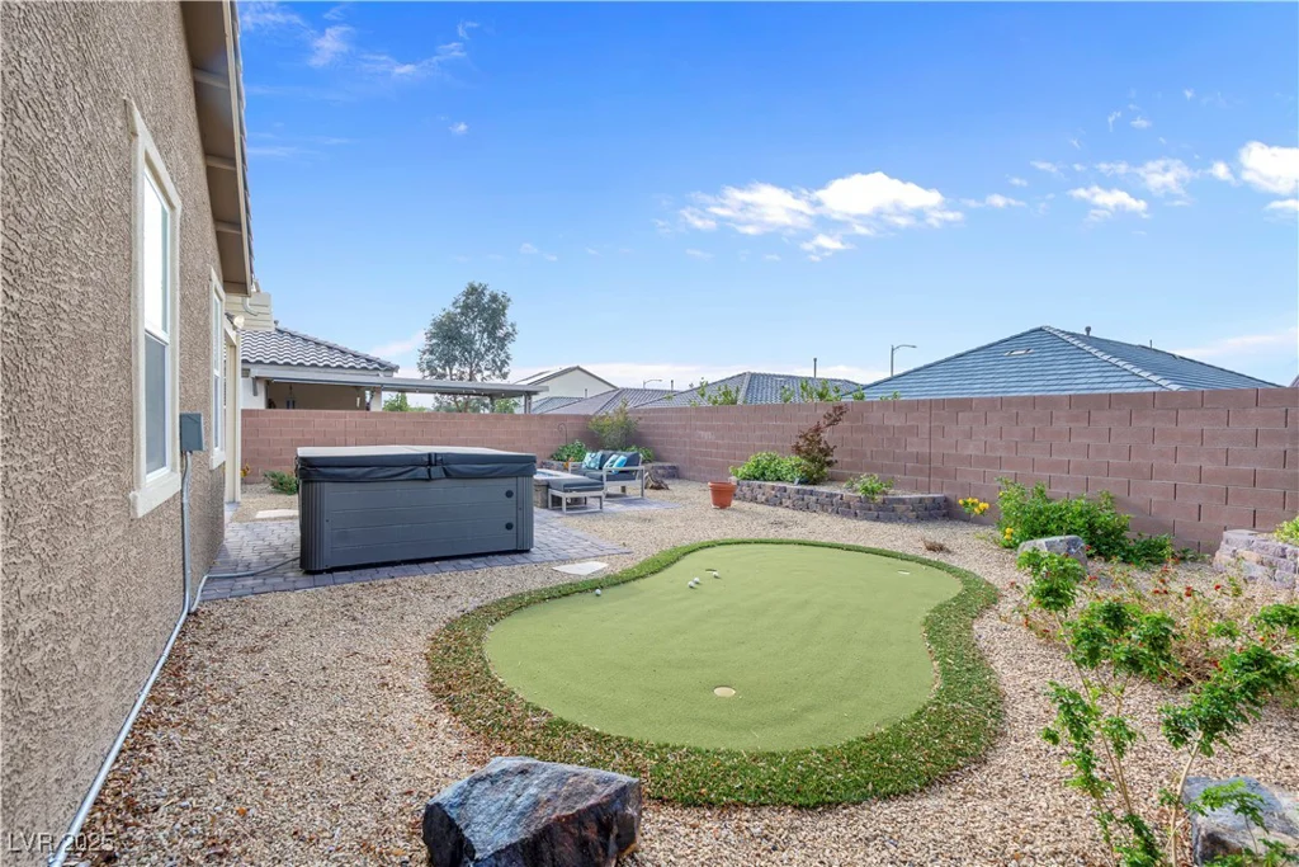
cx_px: 650
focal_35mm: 16
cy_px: 434
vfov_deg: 73.8
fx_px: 577
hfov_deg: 96.7
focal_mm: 16
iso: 100
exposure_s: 1/50
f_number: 9
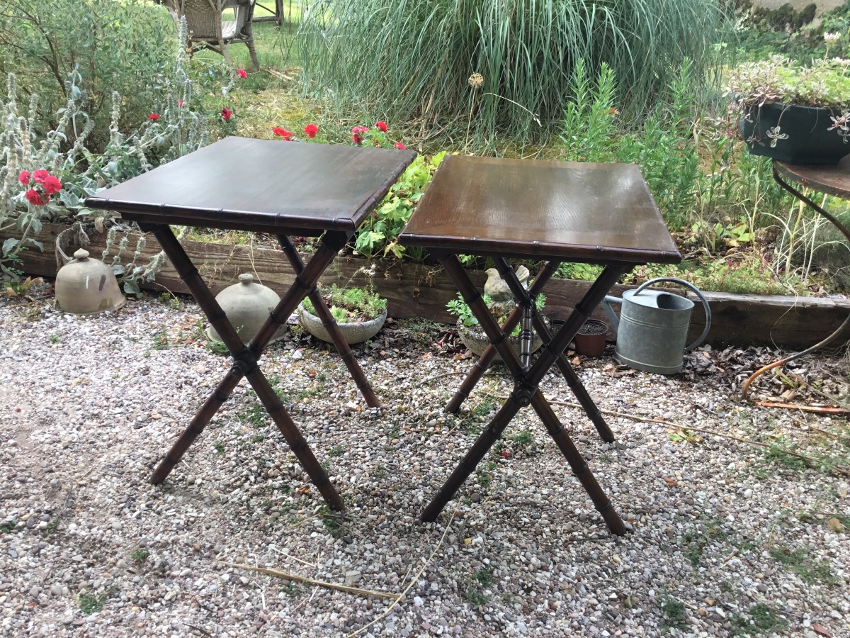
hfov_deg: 58.4
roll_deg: -1.1
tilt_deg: -25.2
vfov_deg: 45.4
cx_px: 425
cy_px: 319
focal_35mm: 31
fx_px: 761
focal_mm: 3.3
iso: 32
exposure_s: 1/100
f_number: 2.4
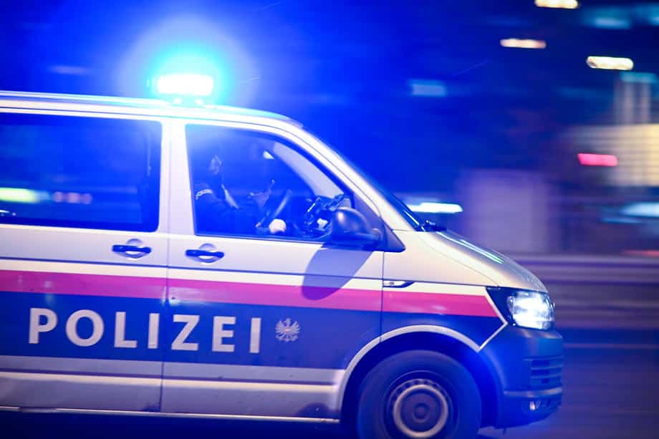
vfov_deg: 10.2
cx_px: 330
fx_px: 2471
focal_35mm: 135
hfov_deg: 15.2
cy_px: 220
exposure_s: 1/50
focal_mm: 135
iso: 5600
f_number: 2
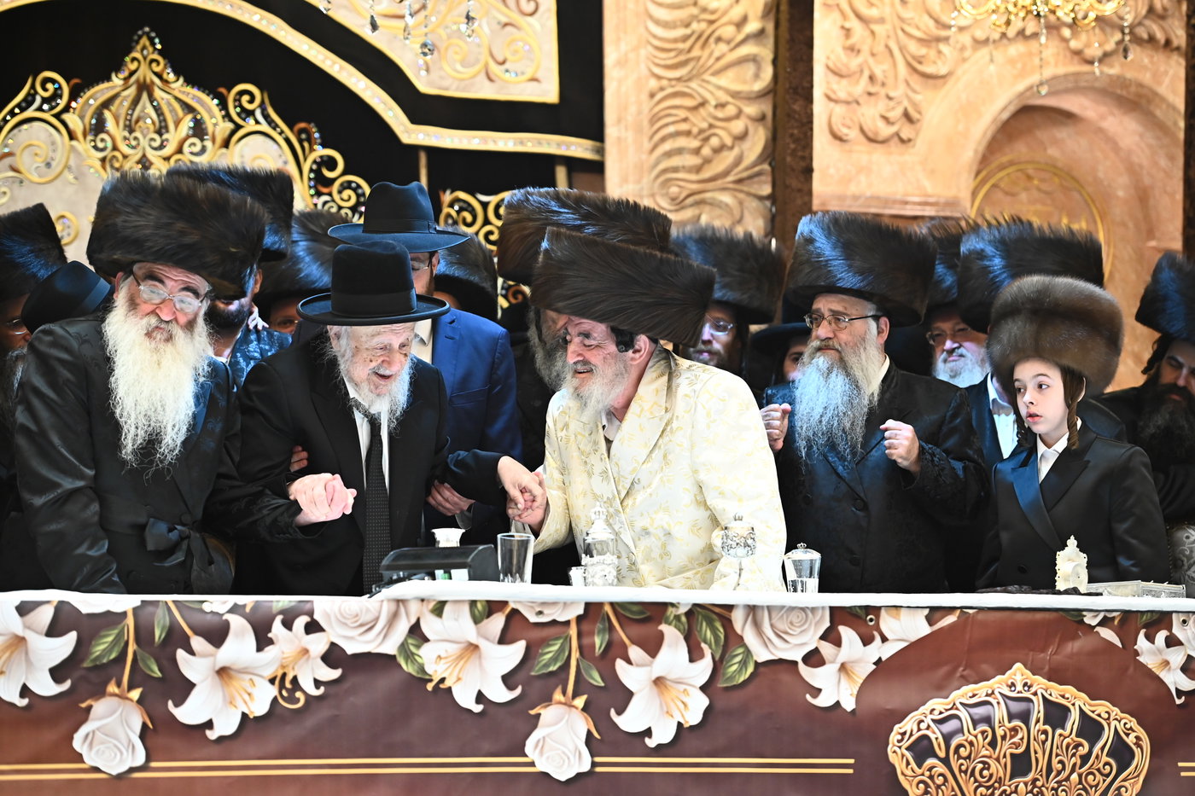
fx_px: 4646
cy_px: 398
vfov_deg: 9.8
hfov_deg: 14.7
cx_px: 598
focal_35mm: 140
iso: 2500
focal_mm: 140
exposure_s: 1/200
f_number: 4
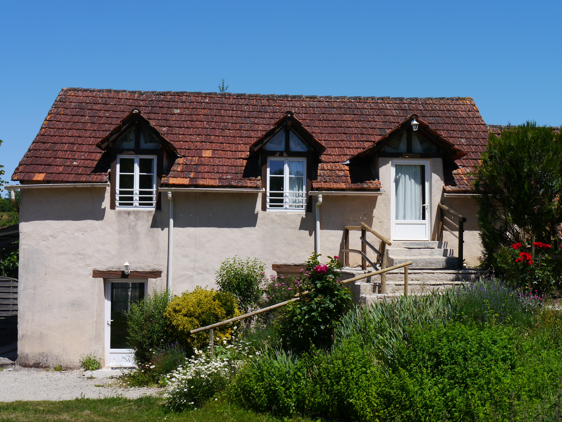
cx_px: 281
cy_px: 211
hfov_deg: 36.8
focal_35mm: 52
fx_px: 845
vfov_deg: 28.1
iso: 160
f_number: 10
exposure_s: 1/400
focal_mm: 26
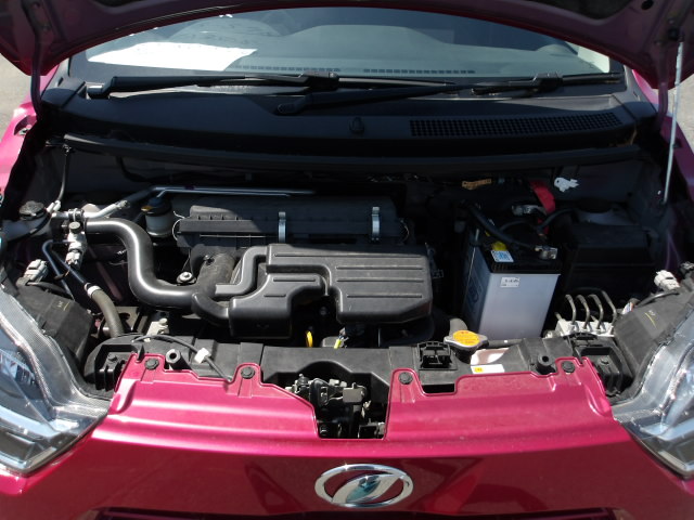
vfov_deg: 51.4
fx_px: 541
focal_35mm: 27
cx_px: 347
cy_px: 260
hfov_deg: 65.3
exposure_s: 1/844
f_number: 3
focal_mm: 4.9
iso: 100
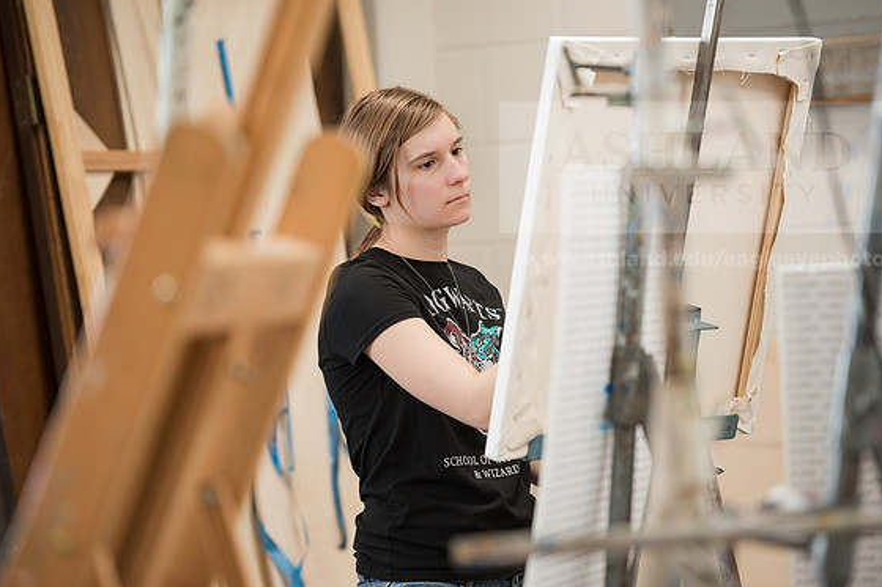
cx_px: 452
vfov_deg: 8.0
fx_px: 4188
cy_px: 292
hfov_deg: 12.0
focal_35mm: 171
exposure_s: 1/200
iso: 800
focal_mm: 165
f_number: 3.2
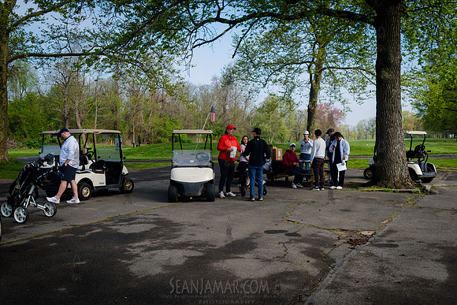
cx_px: 232
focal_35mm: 38
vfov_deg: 35.3
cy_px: 163
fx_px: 479
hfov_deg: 51.0
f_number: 4.5
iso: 100
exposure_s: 1/400
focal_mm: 35
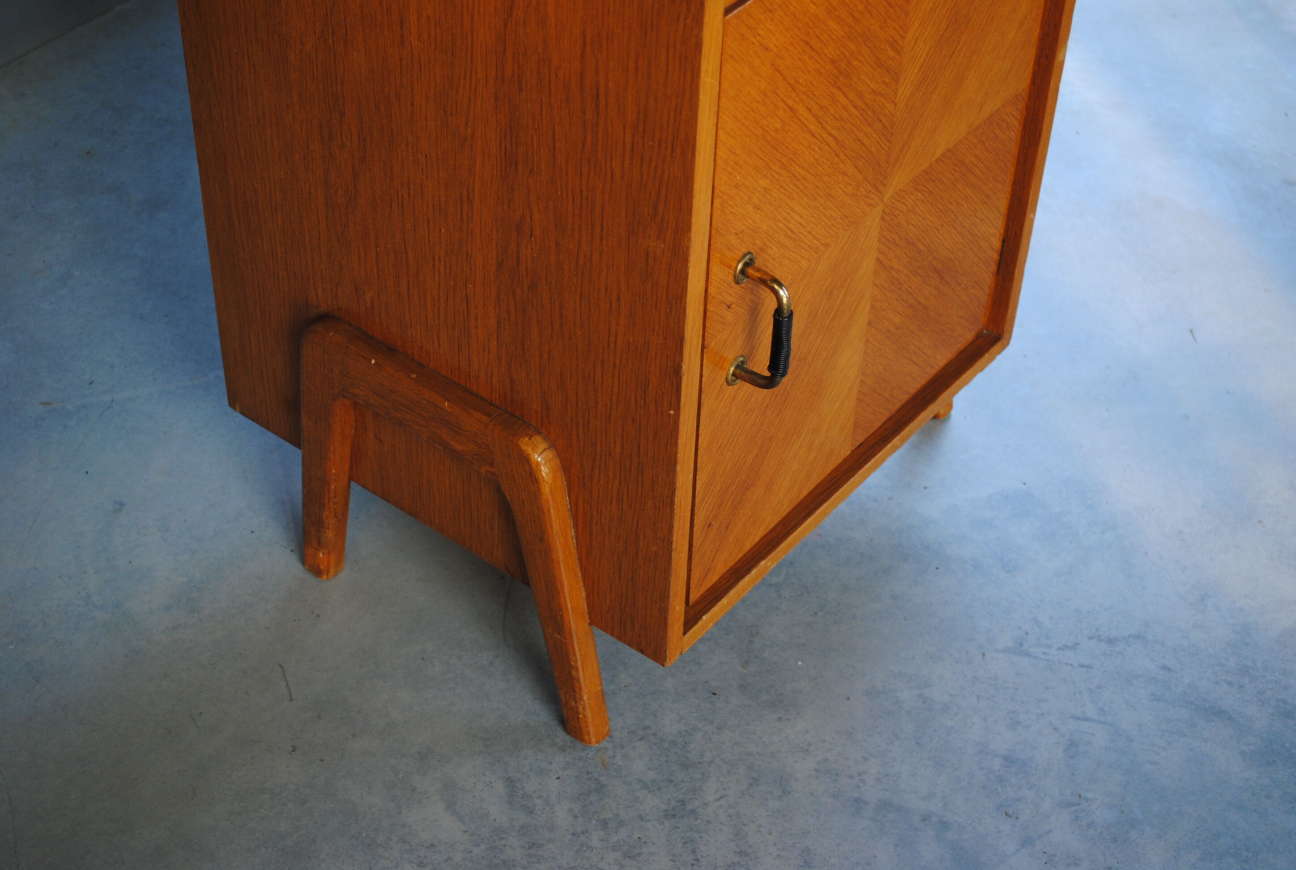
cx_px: 648
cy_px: 435
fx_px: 2056
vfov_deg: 23.9
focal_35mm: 57
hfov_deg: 35.0
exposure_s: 1/30
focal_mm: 38
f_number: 5
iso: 250
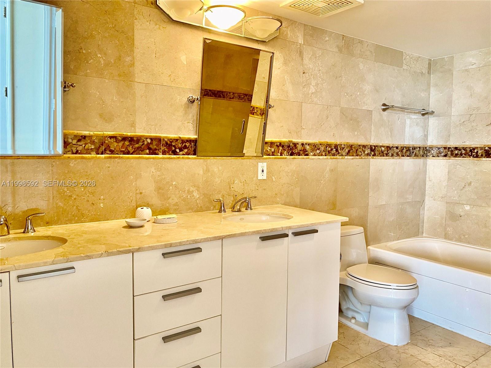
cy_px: 184
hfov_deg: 67.3
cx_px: 246
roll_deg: -0.8
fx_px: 369
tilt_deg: -4.6
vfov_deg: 53.1
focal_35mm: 26
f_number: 1.8
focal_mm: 4.25
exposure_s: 1/60
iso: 125
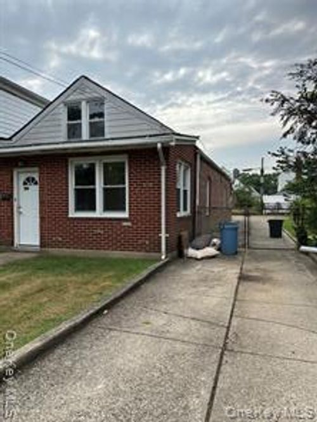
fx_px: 293
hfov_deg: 56.8
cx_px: 158
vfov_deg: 71.6
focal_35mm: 24
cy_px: 211
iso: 80
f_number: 1.78
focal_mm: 6.86
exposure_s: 1/4184
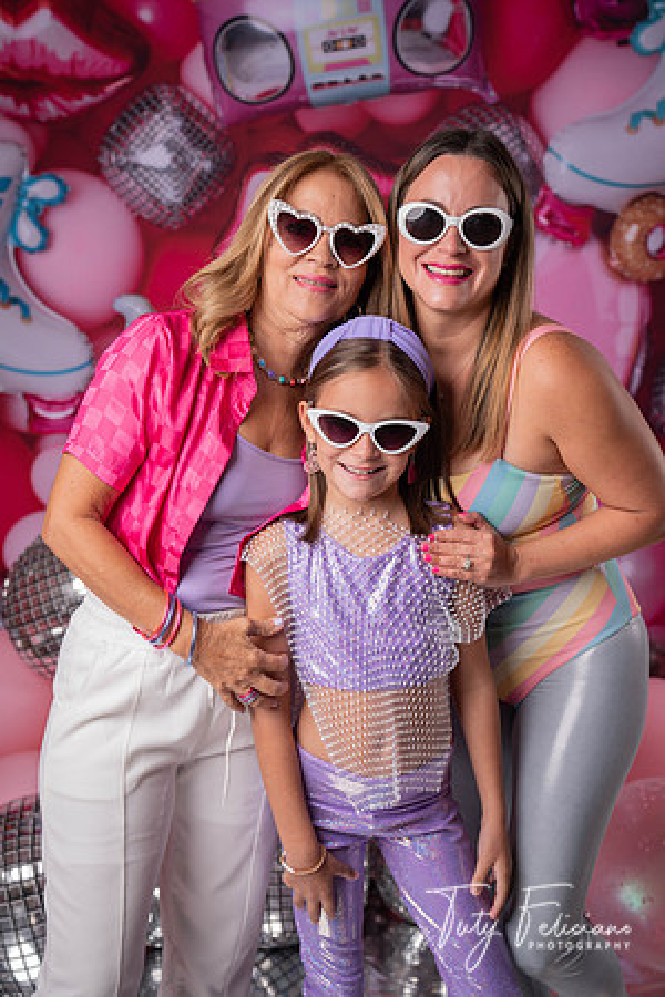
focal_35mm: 46
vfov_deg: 42.7
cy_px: 498
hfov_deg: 29.2
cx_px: 332
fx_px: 1274
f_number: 4
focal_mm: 46
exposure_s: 1/125
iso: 80
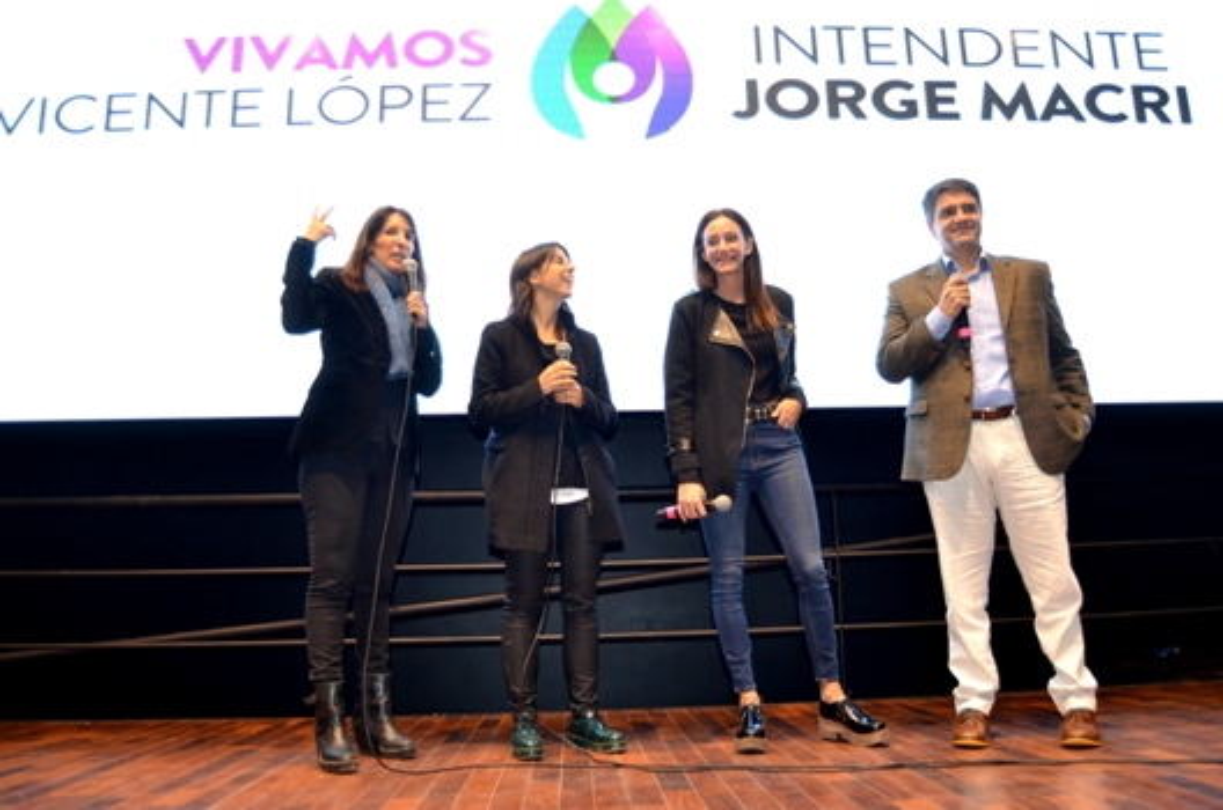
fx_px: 916
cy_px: 405
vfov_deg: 47.8
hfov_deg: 67.5
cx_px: 612
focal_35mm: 27
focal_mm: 18
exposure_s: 1/100
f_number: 3.5
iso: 800
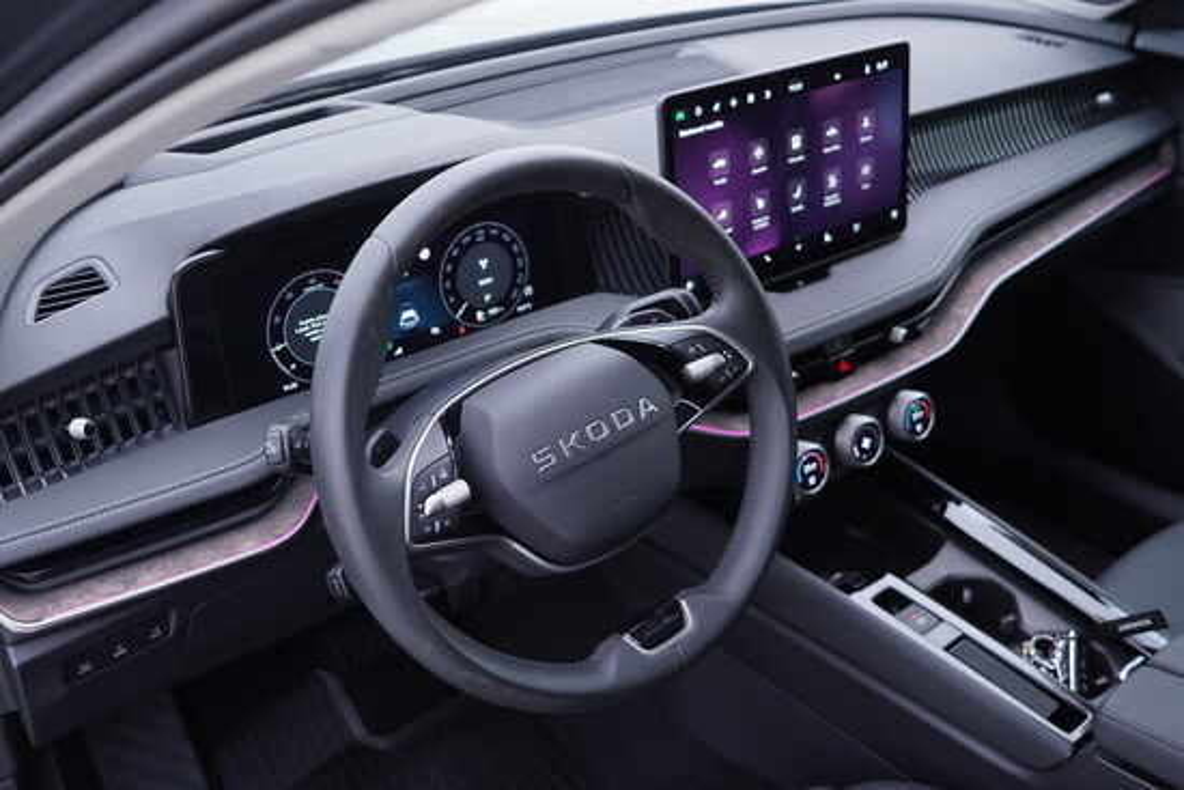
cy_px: 395
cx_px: 592
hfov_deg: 53.1
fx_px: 1184
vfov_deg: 36.9
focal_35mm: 36
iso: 250
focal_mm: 24
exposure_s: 1/40
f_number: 2.8
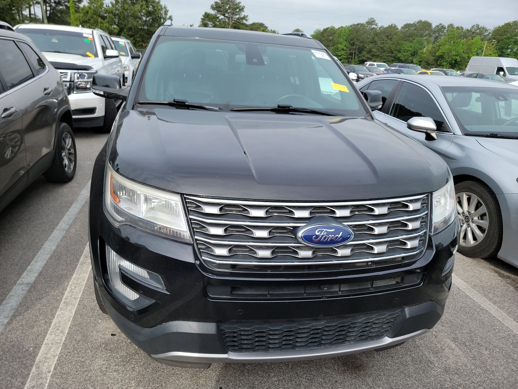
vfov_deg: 56.8
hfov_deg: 71.6
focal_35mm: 24
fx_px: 359
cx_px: 259
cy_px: 194
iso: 50
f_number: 1.8
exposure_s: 1/384
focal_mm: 6.7
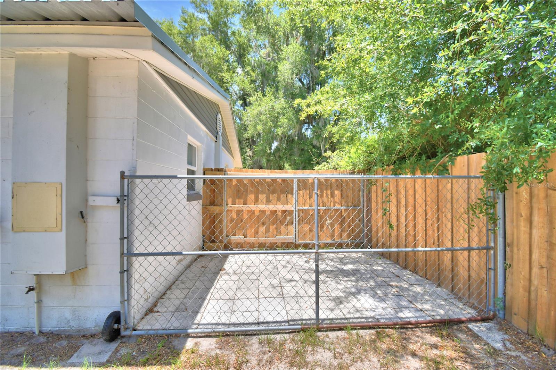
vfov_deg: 77.3
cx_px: 278
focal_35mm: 15
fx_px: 232
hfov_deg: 100.4
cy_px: 185
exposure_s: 1/800
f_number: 4.5
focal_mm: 10
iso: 100
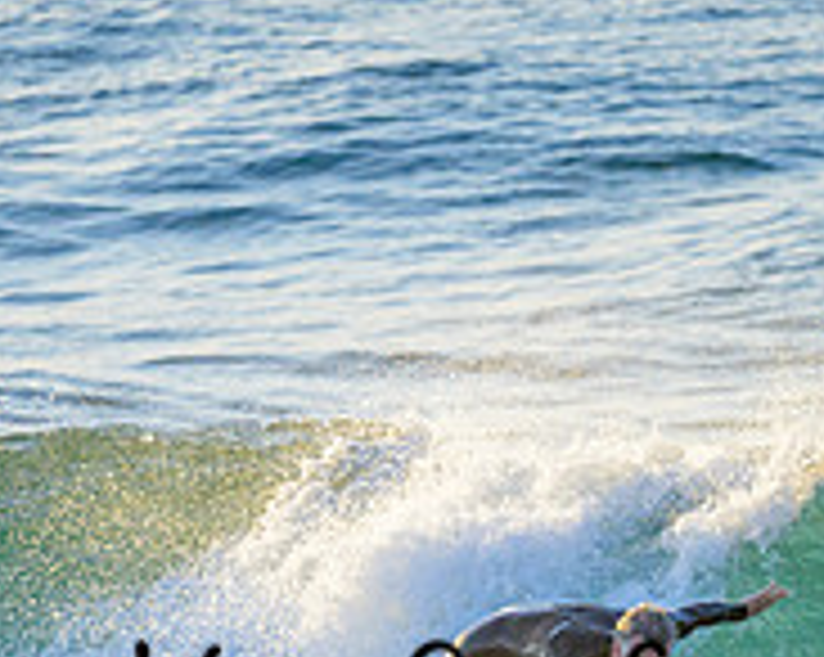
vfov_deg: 0.6
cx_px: 599
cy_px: 673
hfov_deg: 0.8
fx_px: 58028
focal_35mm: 2382
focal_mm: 800
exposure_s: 1/2000
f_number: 6.3
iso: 1100
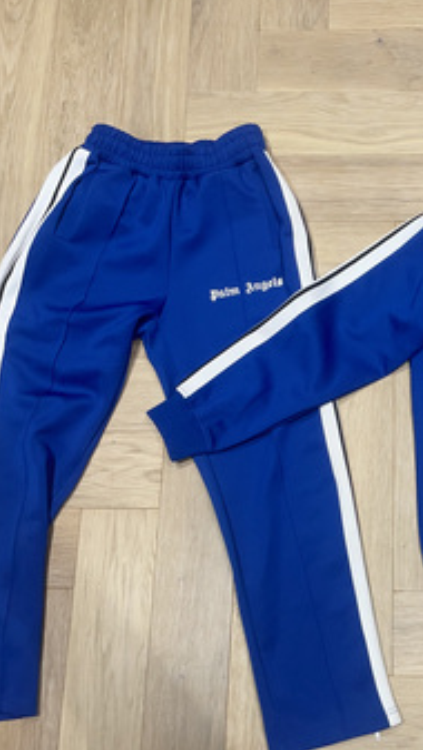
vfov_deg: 48.2
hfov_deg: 27.6
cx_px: 360
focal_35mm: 42
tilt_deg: -76.0
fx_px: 836
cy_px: 416
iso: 50
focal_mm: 4.2
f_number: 1.6
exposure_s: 1/26
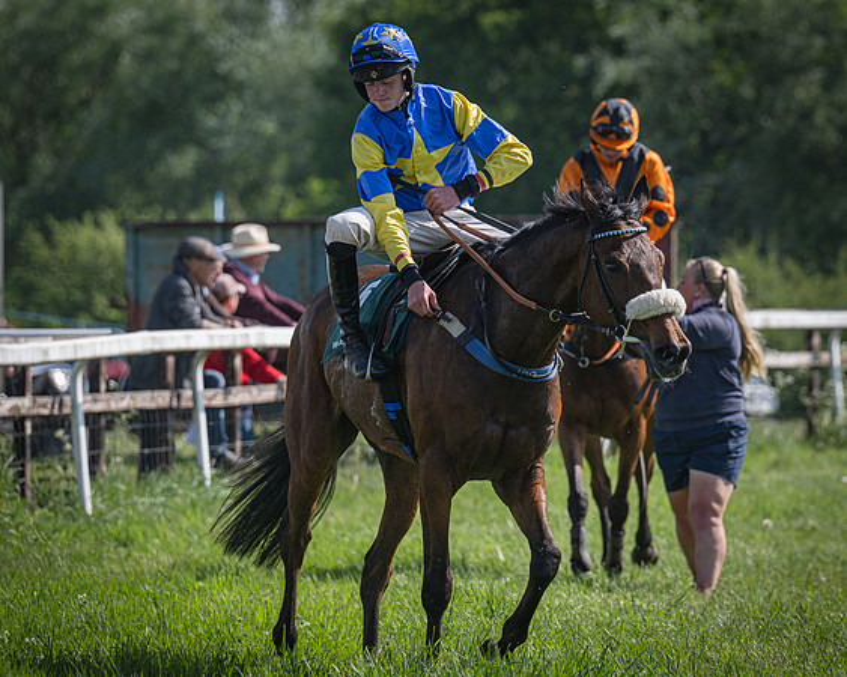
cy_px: 330
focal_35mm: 333
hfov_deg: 5.8
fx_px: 8339
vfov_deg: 4.6
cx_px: 503
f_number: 4
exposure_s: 1/1600
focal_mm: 190
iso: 200
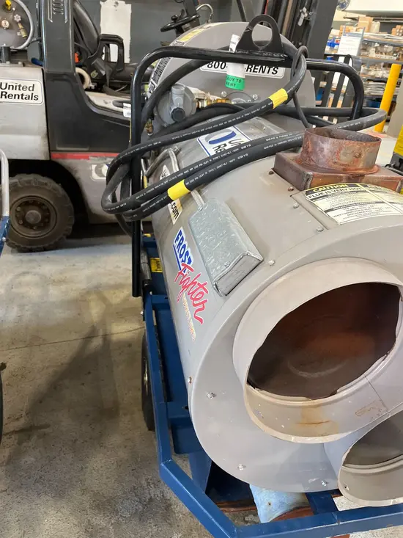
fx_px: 403
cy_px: 269
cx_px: 202
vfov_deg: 67.3
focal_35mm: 26
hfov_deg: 53.1
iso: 200
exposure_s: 1/60
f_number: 1.6
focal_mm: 5.1
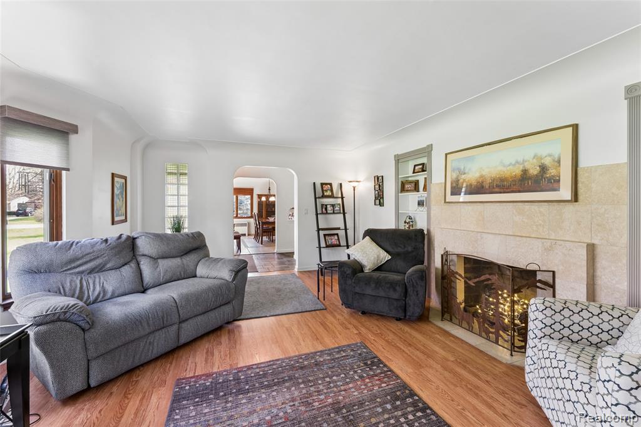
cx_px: 320
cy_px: 214
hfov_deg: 101.2
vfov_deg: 78.0
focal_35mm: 15
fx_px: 263
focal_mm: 14.8
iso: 400
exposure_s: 1/2
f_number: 13
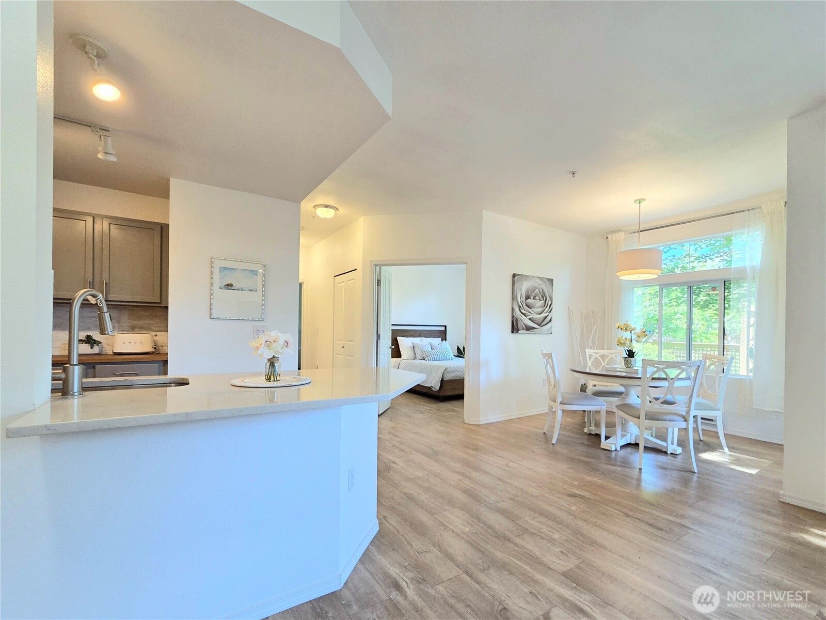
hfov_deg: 106.2
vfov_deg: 89.9
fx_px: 310
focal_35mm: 13
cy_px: 310
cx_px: 413
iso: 200
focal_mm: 2.2
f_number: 2.2
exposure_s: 1/120
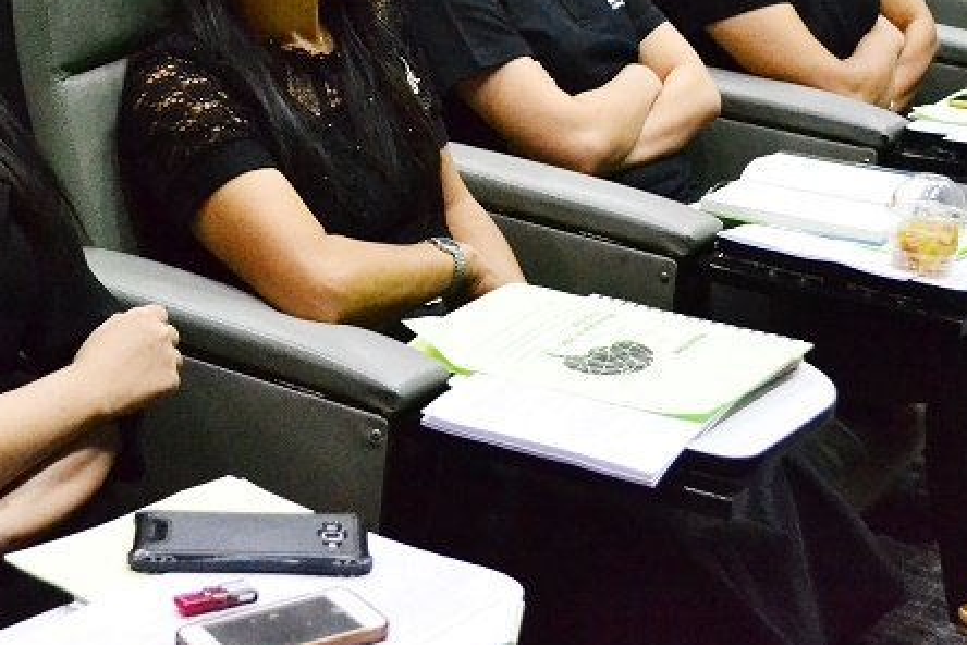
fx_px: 2176
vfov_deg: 16.6
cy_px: 73
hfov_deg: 25.0
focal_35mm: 81
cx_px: 366
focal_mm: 30
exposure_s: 1/80
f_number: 4.5
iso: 6400
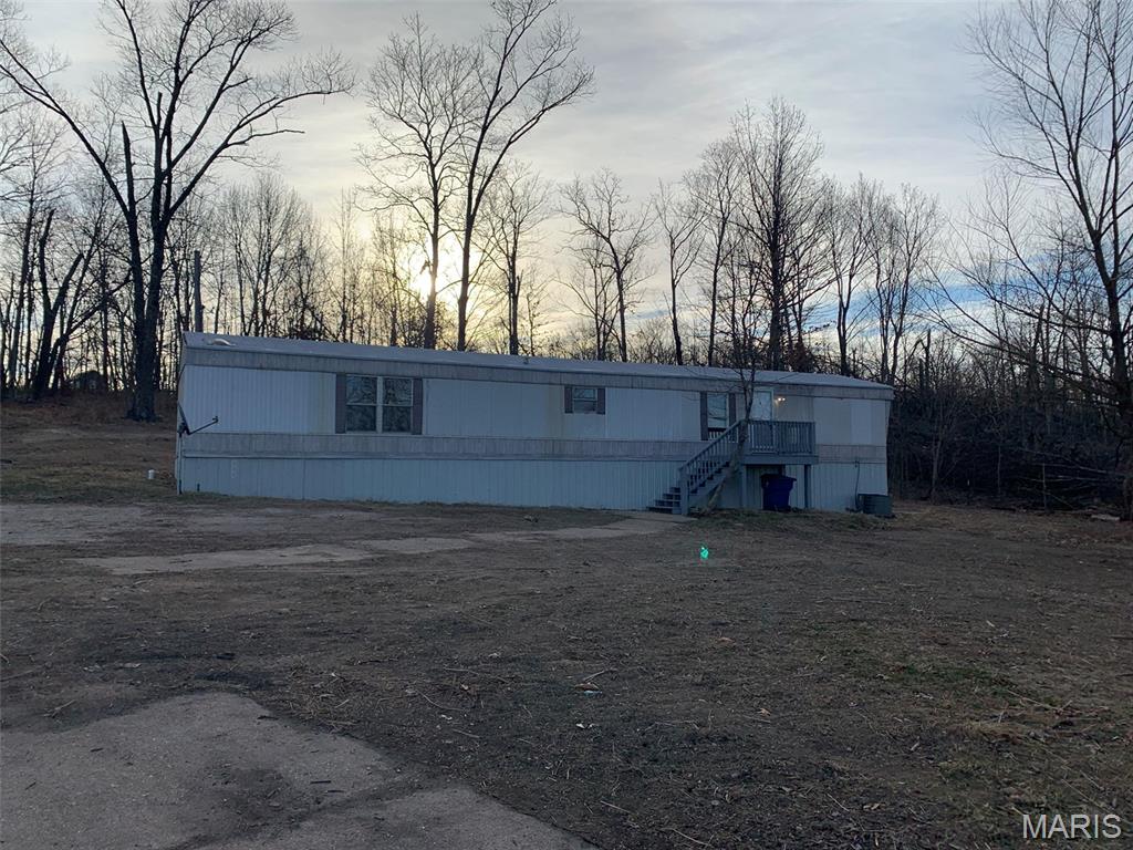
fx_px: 851
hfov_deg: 67.3
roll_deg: +1.2
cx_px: 566
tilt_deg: +3.6
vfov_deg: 53.1
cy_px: 425
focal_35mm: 26
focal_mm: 4.25
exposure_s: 1/3401
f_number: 1.8
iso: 25
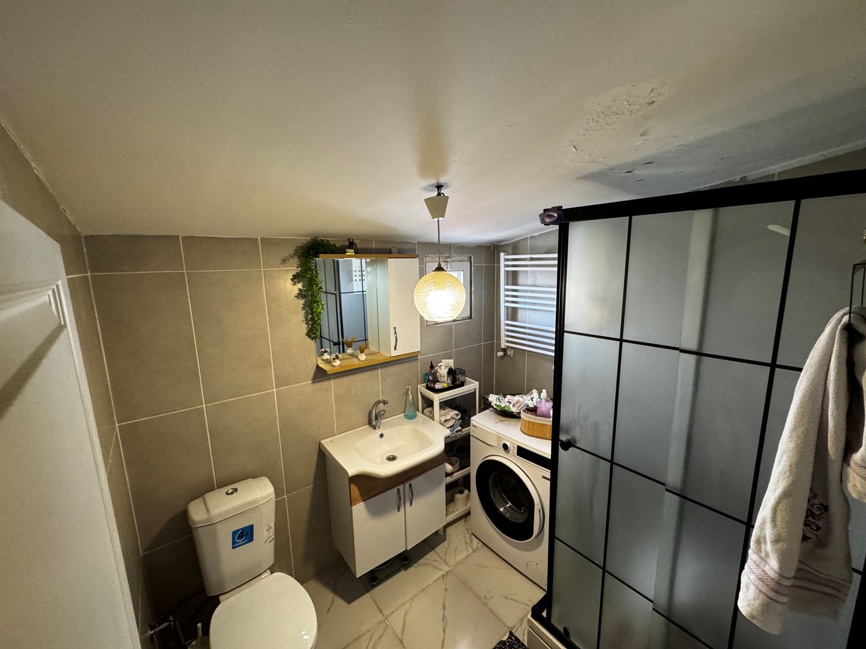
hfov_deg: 102.1
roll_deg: +1.5
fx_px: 350
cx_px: 433
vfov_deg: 85.7
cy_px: 324
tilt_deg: -10.6
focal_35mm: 14
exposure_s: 1/100
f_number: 2.2
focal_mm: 2.22
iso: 320
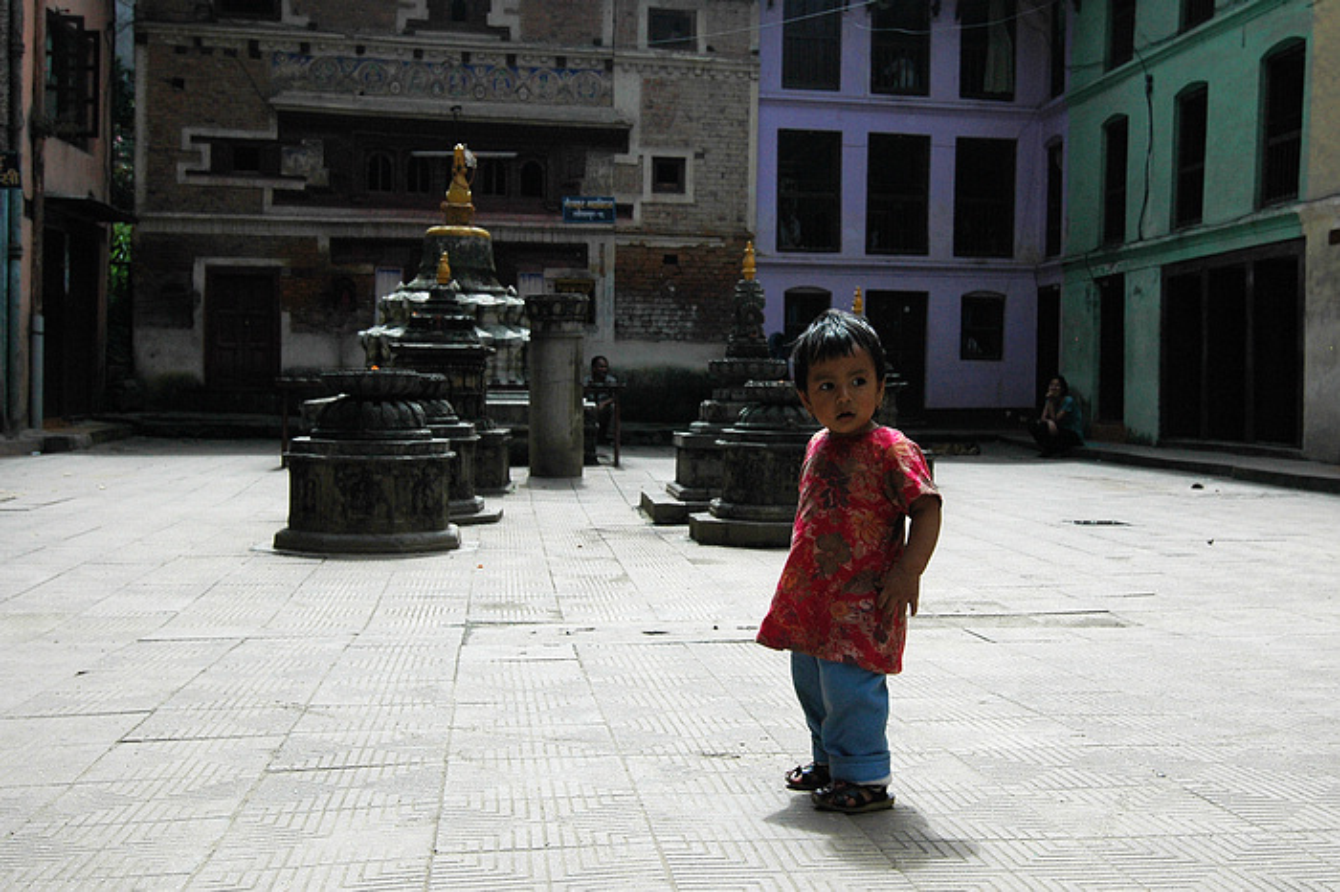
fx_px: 1339
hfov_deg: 53.2
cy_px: 446
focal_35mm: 36
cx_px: 670
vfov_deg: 36.8
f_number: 5.6
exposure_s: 1/640
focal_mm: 24
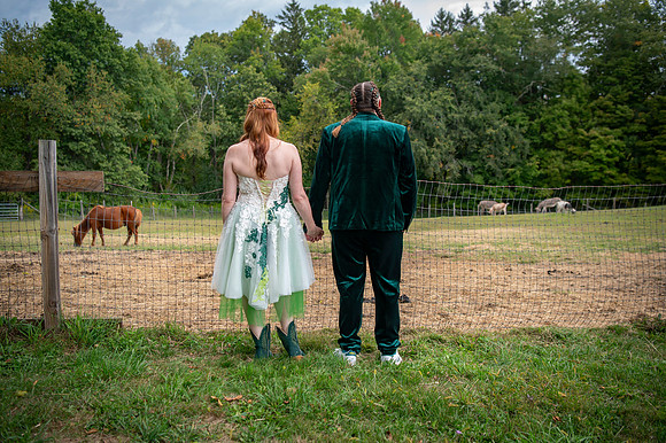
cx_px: 333
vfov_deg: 41.2
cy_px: 222
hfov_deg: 58.9
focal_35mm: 32
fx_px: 590
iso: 50
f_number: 3.2
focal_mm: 31
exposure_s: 1/125
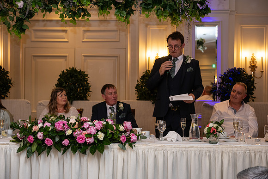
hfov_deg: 33.4
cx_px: 134
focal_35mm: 60
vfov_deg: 22.6
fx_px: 447
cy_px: 90
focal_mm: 60
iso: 640
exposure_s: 1/160
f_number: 3.5
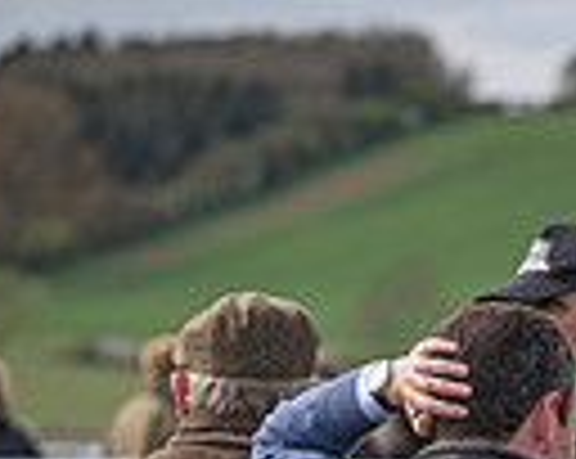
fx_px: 7813
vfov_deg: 3.3
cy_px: 933
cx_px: 1069
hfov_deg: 4.2
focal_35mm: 459
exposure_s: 1/1000
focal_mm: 82
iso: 100
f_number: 2.8
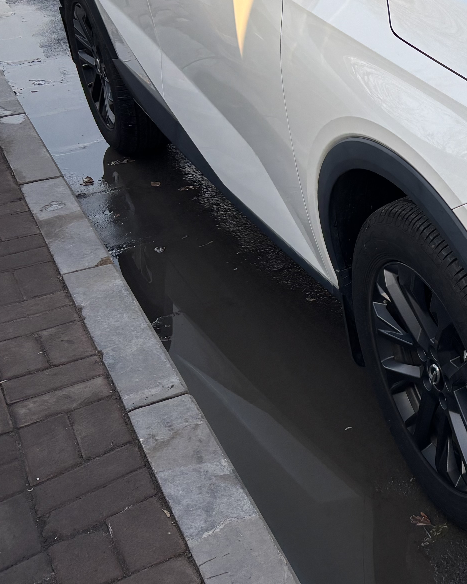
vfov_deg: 30.2
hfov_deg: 21.8
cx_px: 629
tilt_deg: -23.3
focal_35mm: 62
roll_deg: +1.7
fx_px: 1071
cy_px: 179
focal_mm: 5.96
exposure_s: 1/792
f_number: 1.6
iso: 50
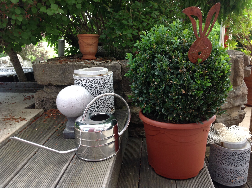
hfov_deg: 52.7
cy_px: 94
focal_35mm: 35
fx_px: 254
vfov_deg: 40.6
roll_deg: +1.0
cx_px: 126
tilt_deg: -16.3
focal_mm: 4.28
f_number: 2.4
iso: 50
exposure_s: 1/17
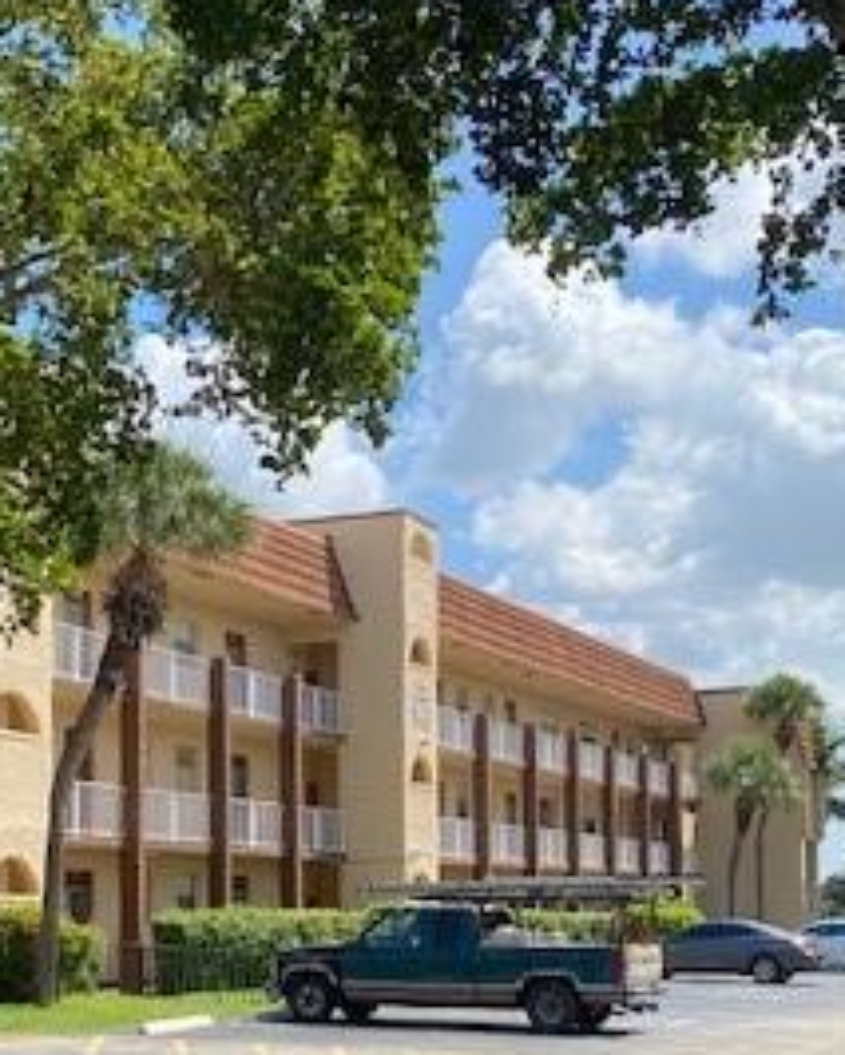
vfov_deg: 30.2
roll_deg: +0.5
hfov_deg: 25.0
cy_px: 845
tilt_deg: +2.4
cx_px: 357
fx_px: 1906
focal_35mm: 61
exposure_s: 1/1653
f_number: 1.8
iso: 32
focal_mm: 4.25
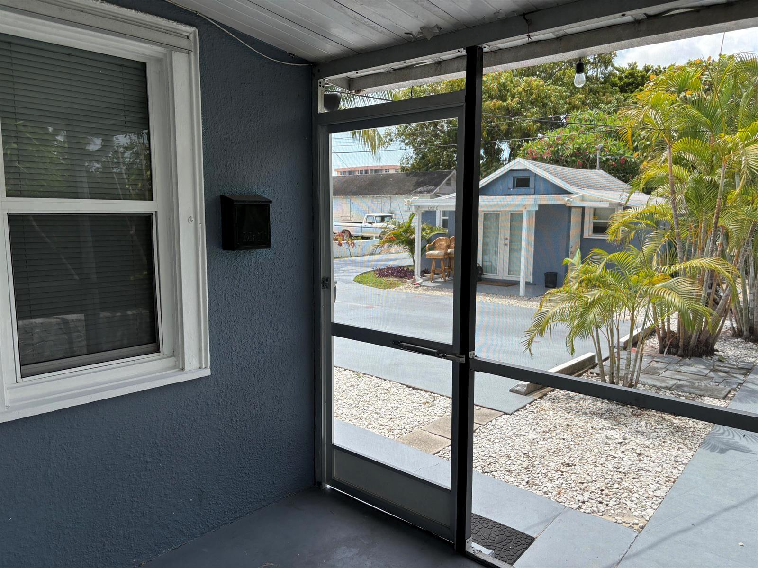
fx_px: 569
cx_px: 379
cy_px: 284
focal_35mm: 26
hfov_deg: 67.3
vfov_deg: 53.1
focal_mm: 5.96
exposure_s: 1/1196
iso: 50
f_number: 1.6
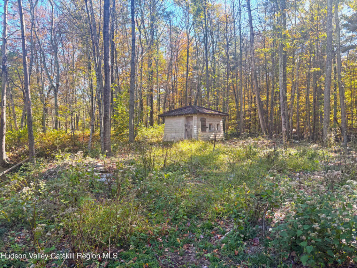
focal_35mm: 26
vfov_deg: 53.1
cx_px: 178
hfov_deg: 67.3
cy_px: 134
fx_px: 268
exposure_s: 1/407
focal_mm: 5.96
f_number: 1.6
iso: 64
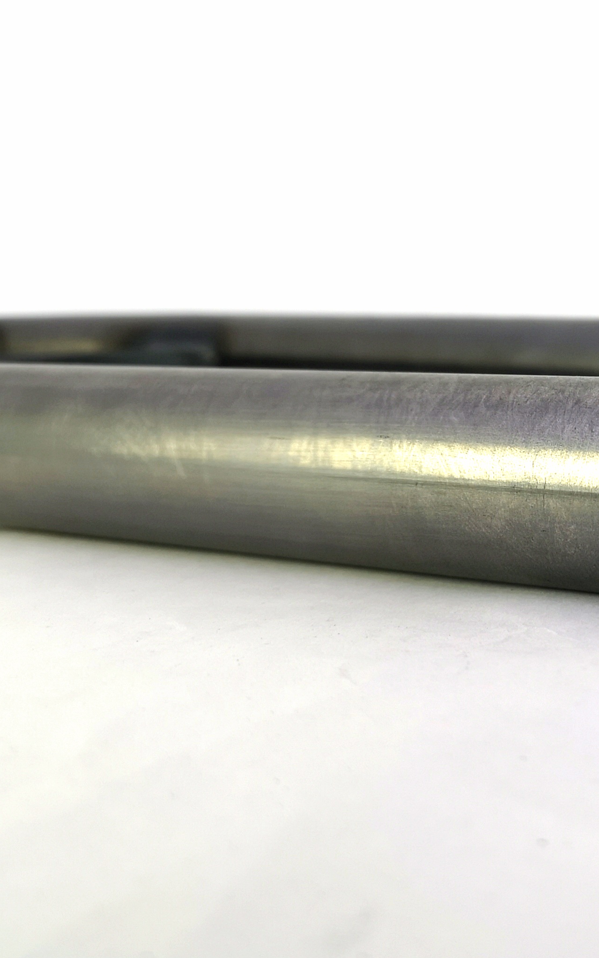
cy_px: 421
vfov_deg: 39.5
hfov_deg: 23.8
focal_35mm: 51
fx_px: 1332
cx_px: 650
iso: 50
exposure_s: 1/120
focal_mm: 5.58
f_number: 1.8
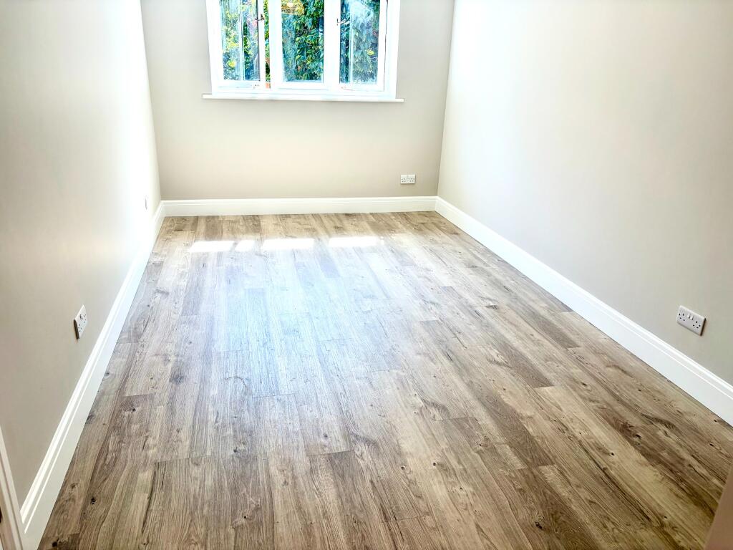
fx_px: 551
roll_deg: -1.8
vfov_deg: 53.1
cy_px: 275
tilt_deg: -19.8
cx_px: 366
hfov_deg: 67.3
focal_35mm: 26
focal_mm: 5.96
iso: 32
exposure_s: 1/138
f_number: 1.6
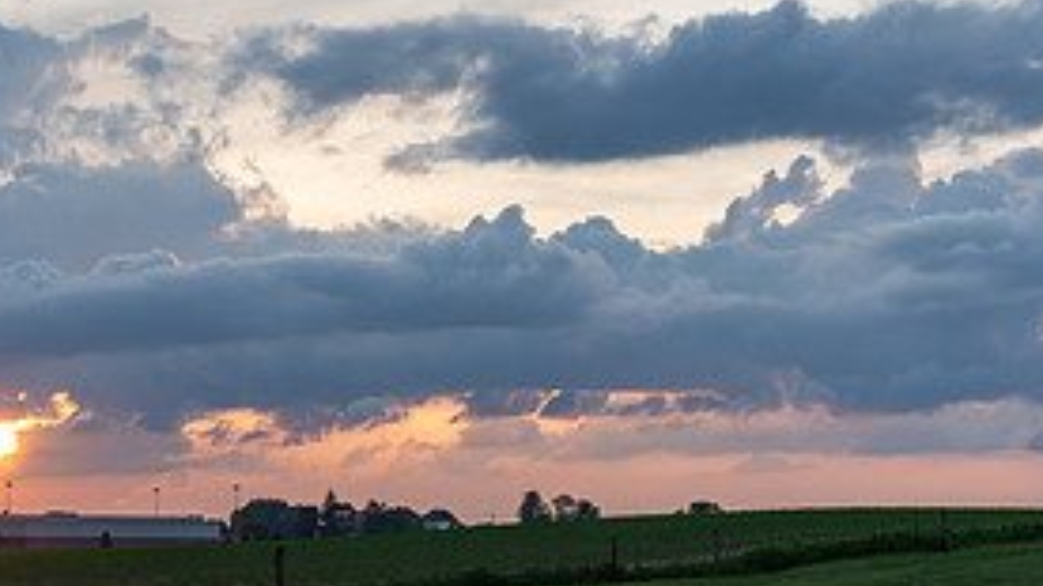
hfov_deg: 19.5
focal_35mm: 110
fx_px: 3041
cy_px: 319
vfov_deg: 11.0
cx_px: 518
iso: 100
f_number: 6.3
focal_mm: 50
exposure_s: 1/200
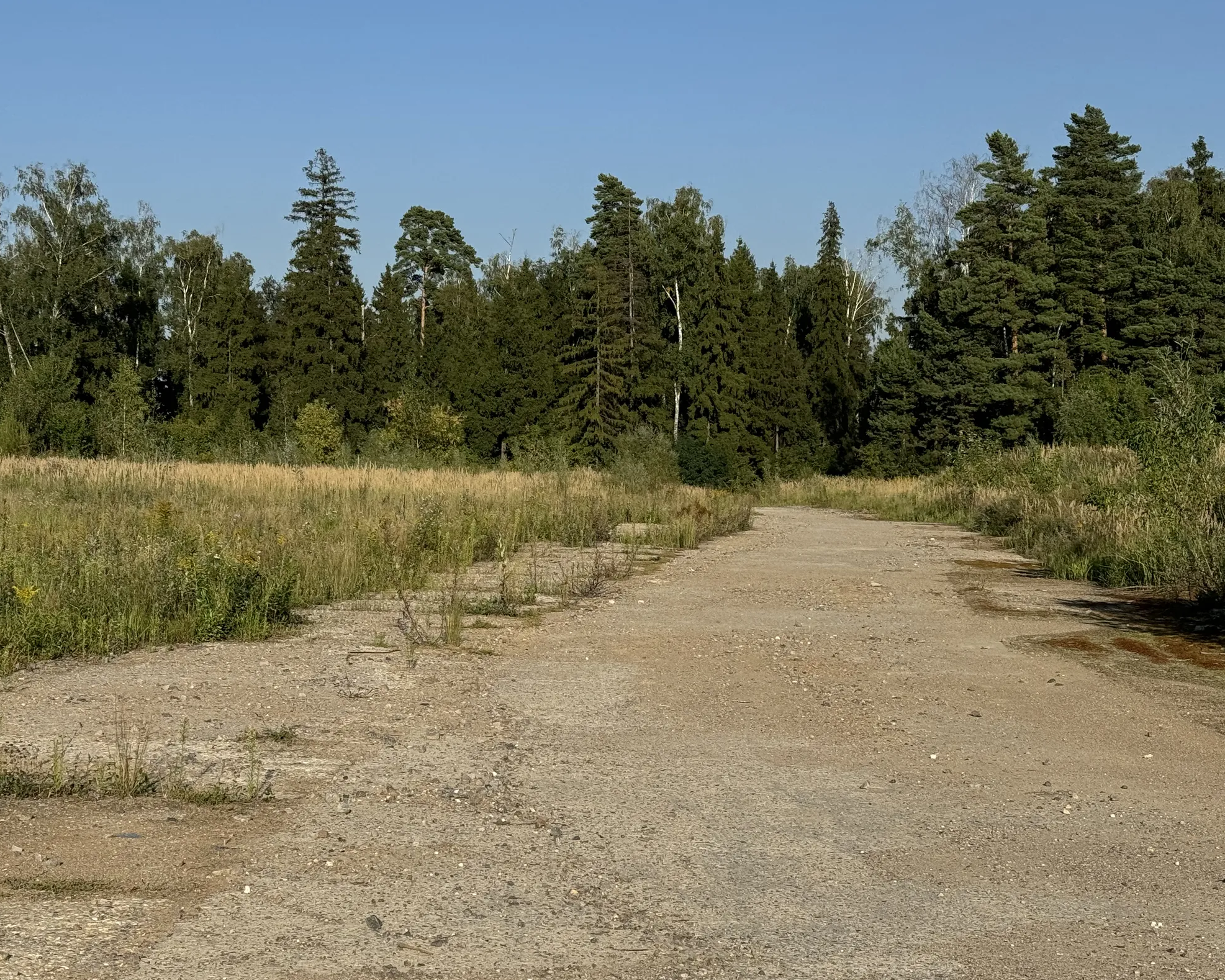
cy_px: 553
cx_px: 559
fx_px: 2066
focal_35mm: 57
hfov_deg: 33.0
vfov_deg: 26.7
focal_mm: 6.76
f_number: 1.78
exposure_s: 1/5848
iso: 64
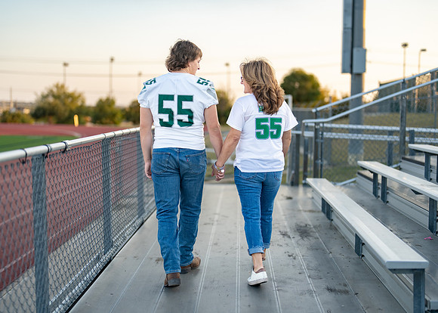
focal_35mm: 52
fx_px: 652
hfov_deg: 37.2
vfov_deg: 27.0
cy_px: 156
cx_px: 219
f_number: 1.2
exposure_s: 1/1000
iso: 100
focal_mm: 50
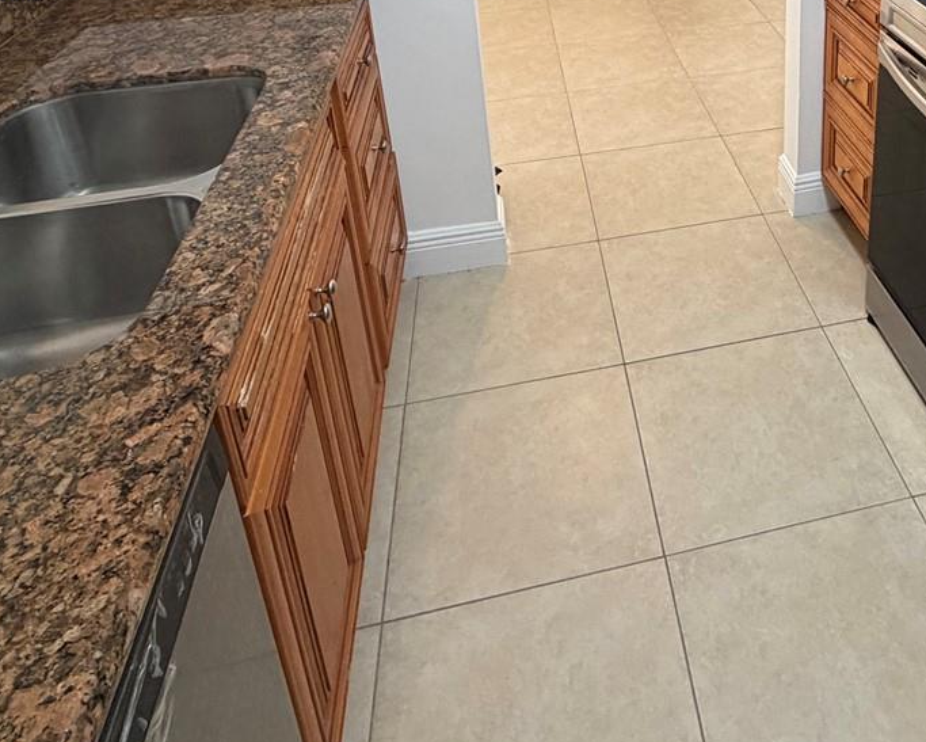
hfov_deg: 52.9
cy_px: -9
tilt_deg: -20.3
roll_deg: +1.0
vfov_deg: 39.9
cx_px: 708
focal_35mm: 32
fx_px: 877
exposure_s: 1/60
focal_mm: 2.22
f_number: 2.2
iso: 250
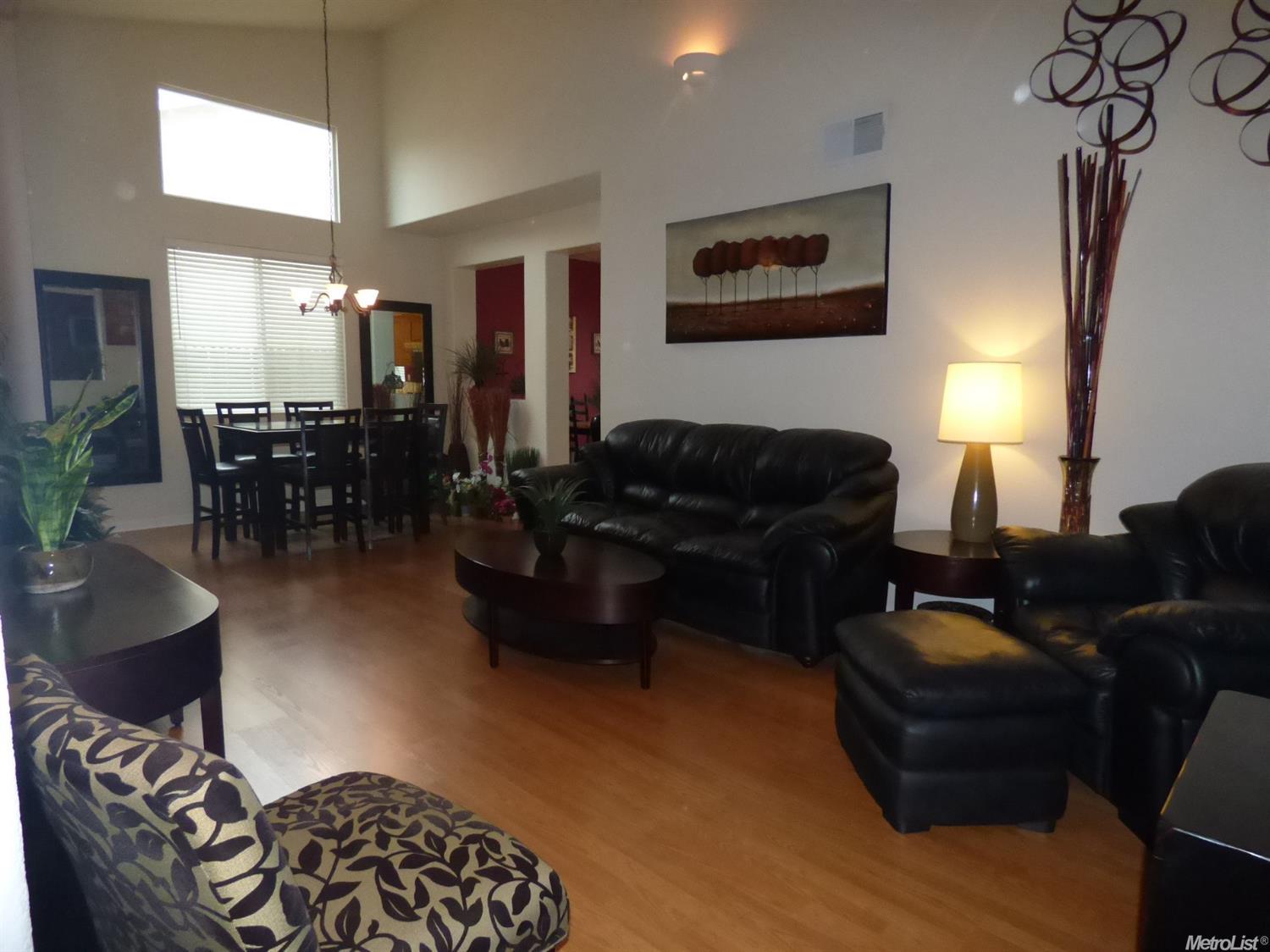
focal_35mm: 20
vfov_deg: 65.9
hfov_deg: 81.8
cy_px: 476
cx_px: 635
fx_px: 734
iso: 800
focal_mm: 3.58
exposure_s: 1/60
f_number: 2.8
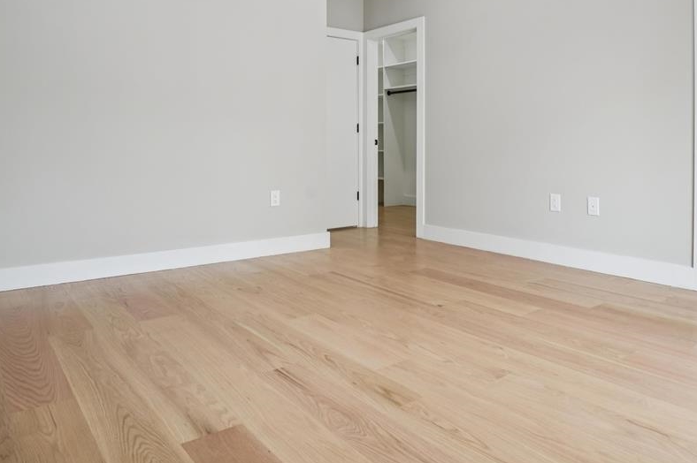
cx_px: 360
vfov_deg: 48.3
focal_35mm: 26
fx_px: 503
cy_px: 138
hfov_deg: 69.4
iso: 400
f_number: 8
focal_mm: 16
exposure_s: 1/50
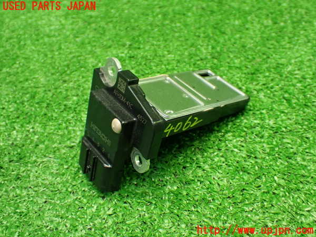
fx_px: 374
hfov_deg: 45.8
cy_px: 118
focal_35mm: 41
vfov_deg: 35.1
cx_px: 158
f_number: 2.8
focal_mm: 7.31
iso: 800
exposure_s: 1/80
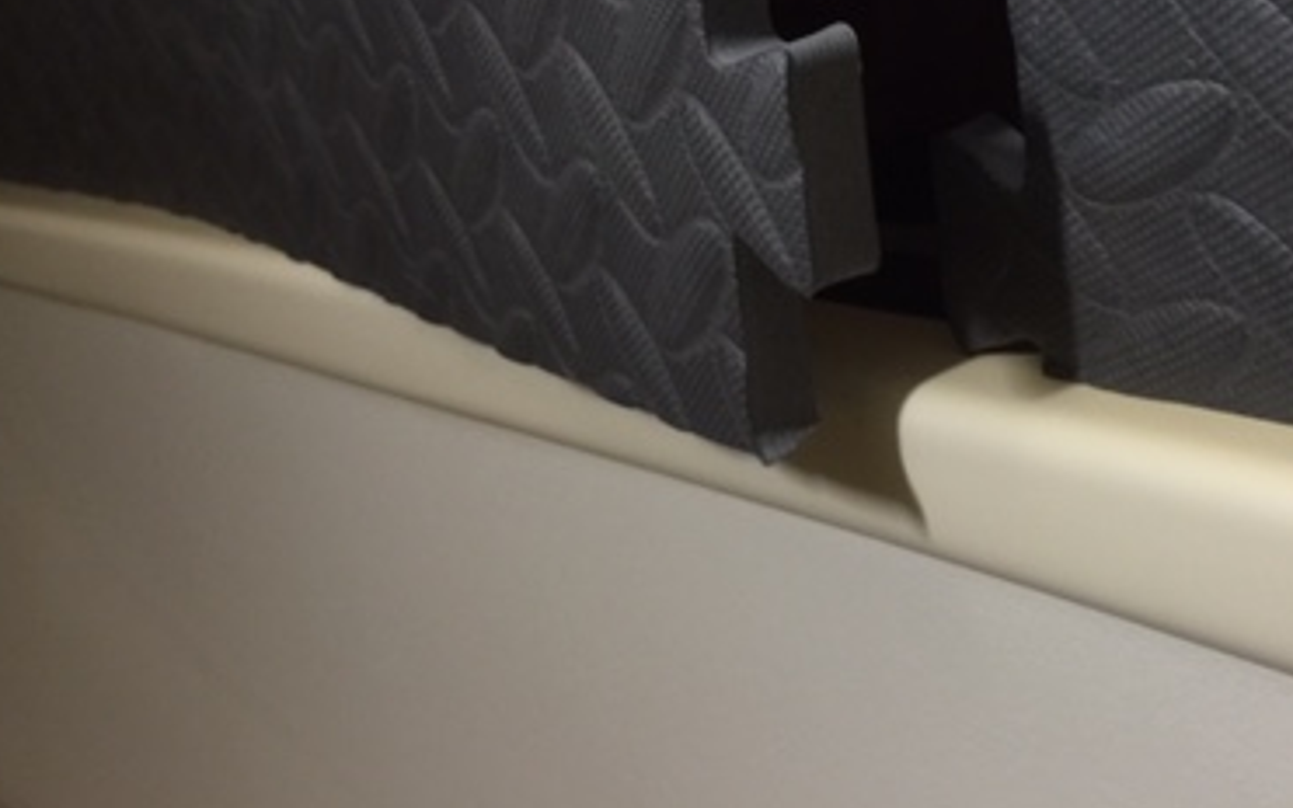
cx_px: 784
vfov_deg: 23.4
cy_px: 0
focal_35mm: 53
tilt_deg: +0.2
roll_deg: -5.6
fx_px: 1868
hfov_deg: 38.0
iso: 100
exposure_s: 1/15
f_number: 2.2
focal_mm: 4.15
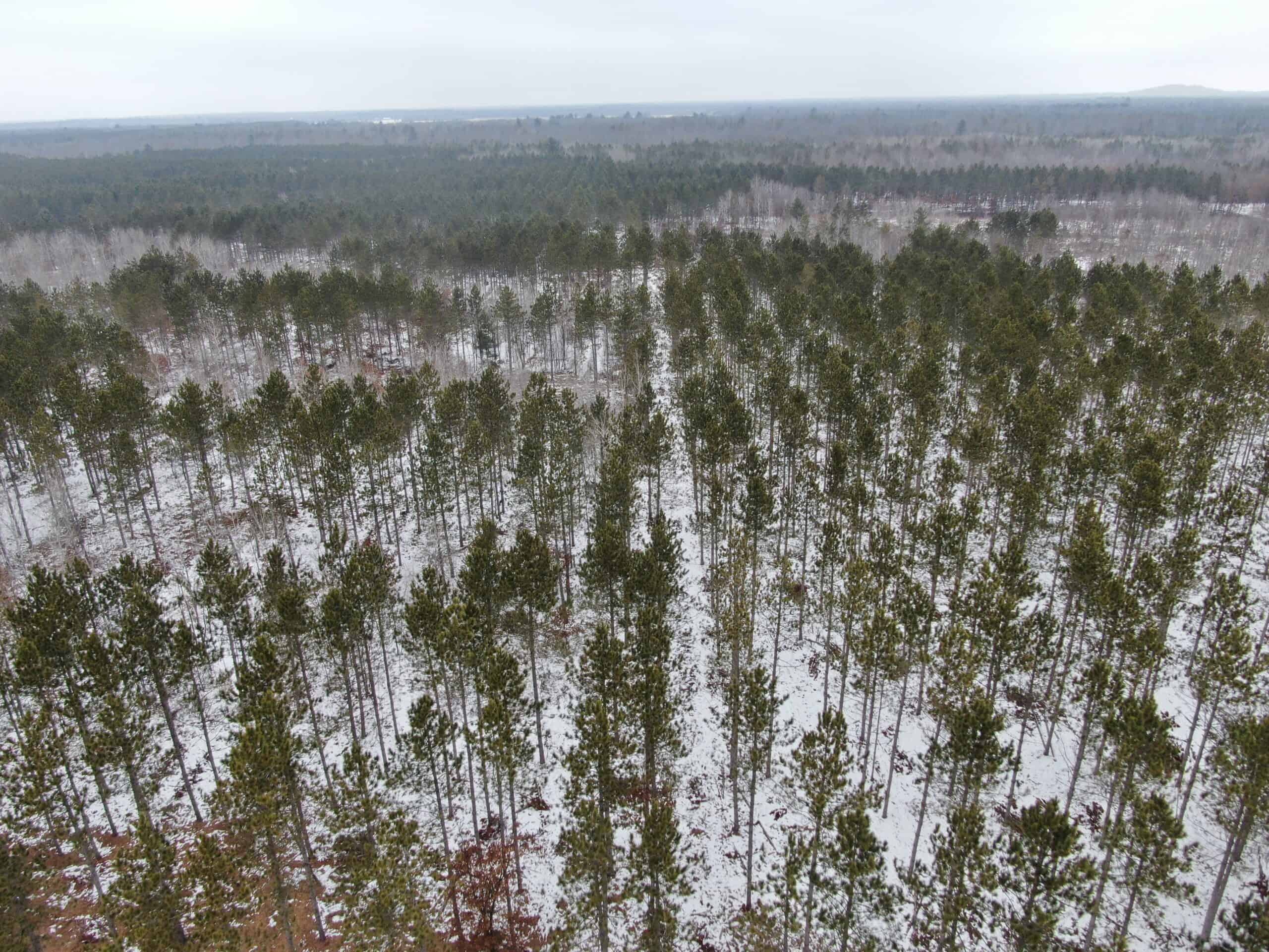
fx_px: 880
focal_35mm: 24
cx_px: 634
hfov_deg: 71.6
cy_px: 476
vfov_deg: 56.8
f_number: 2.8
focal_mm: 4.39
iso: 100
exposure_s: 1/240
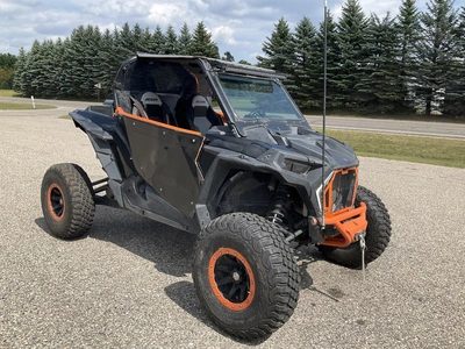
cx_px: 232
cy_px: 174
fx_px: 390
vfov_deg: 48.2
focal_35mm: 29
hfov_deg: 61.7
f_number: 1.8
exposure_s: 1/1311
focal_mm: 3
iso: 25
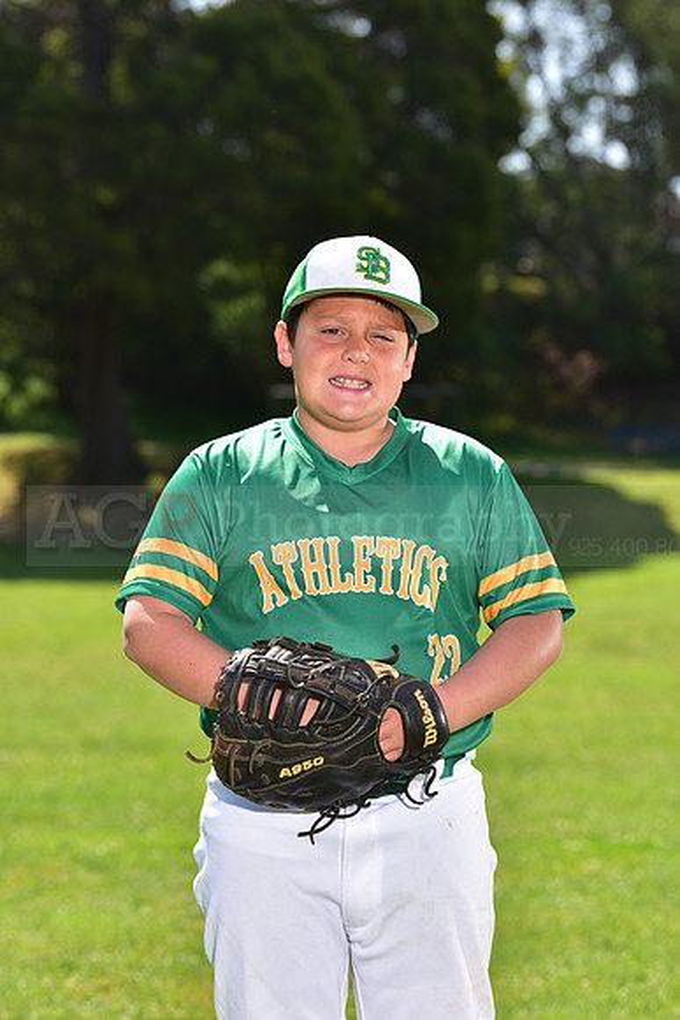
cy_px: 510
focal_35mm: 120
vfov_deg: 17.1
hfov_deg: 11.4
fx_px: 3398
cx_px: 340
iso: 100
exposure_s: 1/250
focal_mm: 120
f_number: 5.6
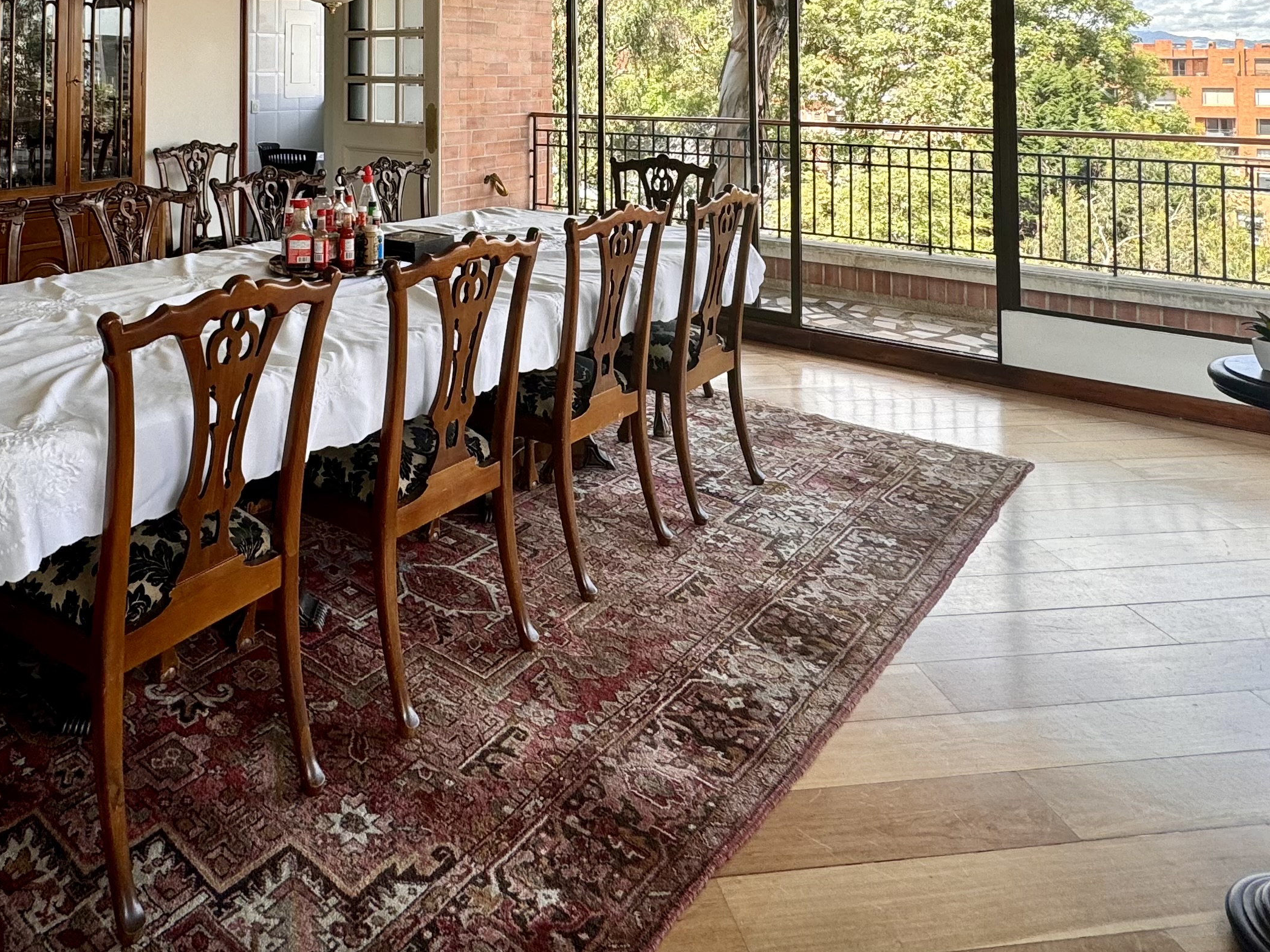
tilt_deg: +2.7
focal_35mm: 27
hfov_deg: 64.2
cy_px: 37
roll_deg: -0.1
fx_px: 991
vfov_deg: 44.9
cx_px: 465
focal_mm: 2.22
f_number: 2.2
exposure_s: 1/154
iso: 40
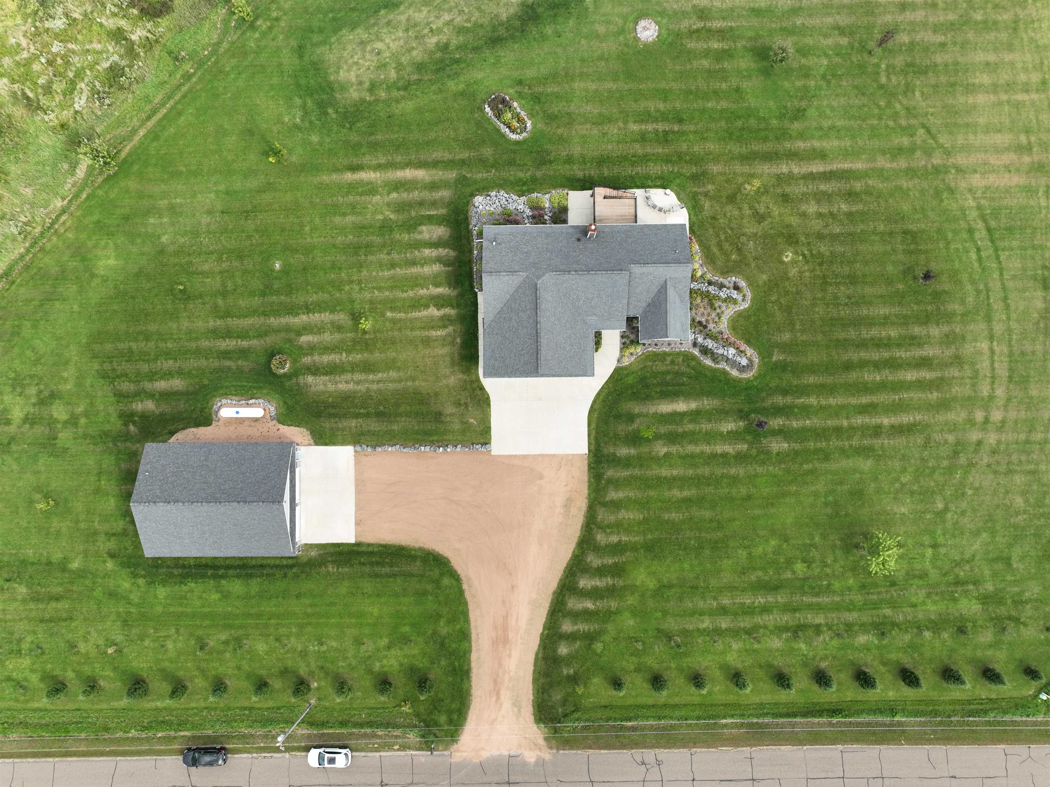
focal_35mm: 24
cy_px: 394
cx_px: 525
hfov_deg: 71.6
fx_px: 728
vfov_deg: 56.8
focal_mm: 12.29
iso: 100
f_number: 2.8
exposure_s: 1/640
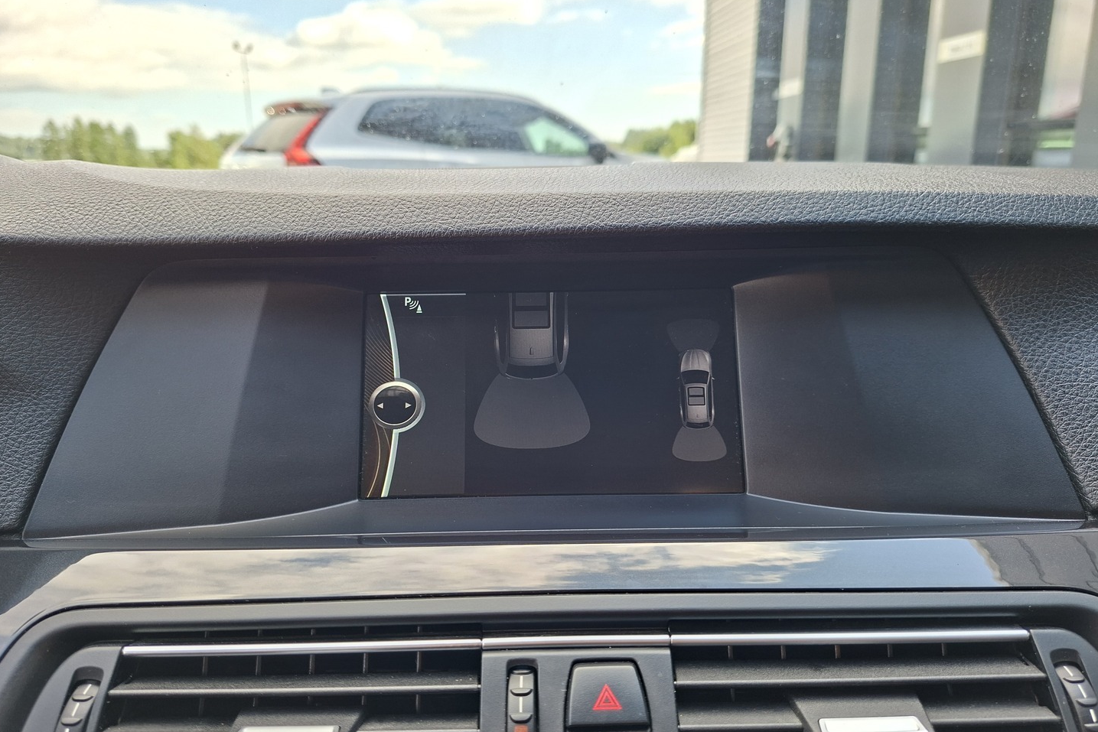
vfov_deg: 53.1
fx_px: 732
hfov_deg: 73.7
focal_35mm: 24
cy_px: 386
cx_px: 549
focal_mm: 5.54
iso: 50
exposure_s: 1/100
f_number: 1.8
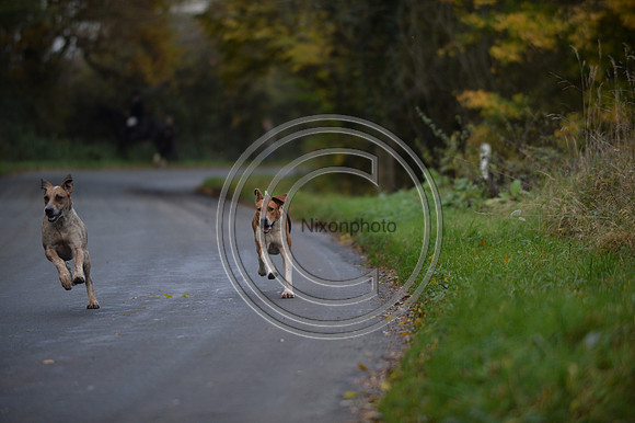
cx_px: 318
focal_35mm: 200
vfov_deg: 6.9
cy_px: 212
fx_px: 3526
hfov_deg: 10.3
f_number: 2.8
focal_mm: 200
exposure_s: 1/1250
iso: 800
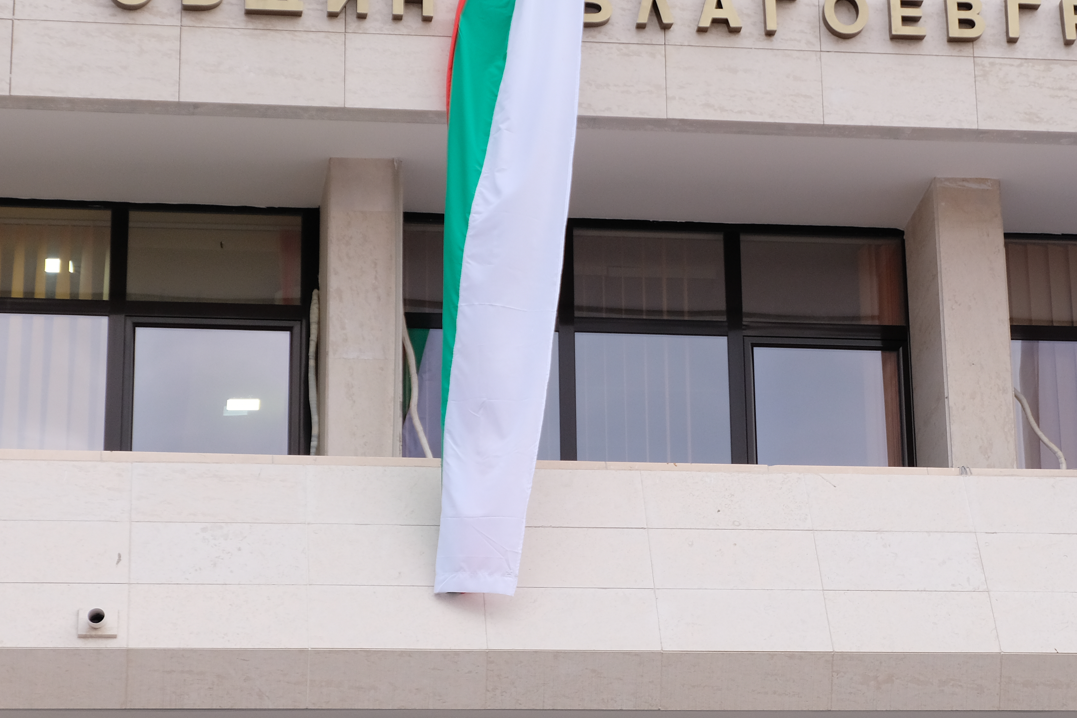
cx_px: 867
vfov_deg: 10.5
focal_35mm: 130
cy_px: 90
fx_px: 3889
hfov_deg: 15.7
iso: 640
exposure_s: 1/60
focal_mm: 48.4
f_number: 5.6
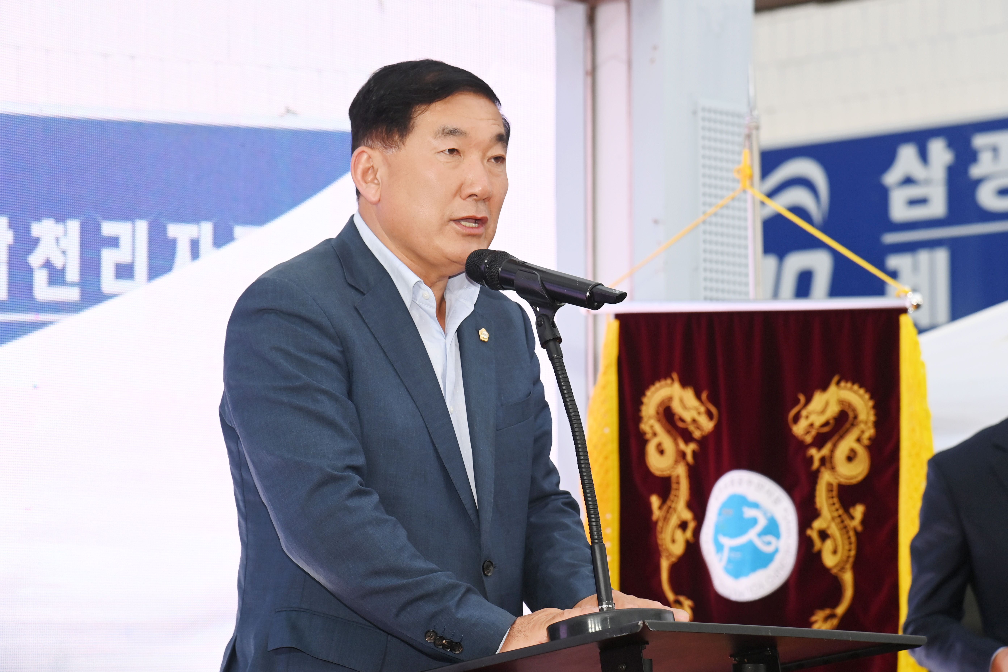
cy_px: 336
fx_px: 2940
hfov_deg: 19.5
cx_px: 504
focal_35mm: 105
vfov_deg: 13.0
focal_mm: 105
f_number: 6.3
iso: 500
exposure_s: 1/250
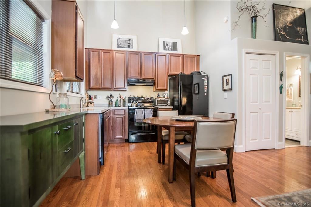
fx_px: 147
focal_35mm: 17
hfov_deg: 93.3
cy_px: 104
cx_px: 156
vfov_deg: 70.5
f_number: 2.8
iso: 1250
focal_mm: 17
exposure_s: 1/40
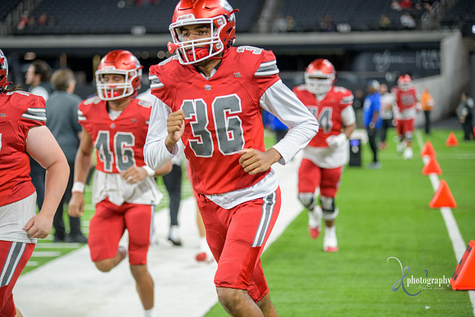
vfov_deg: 12.2
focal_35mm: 112
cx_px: 238
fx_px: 1478
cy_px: 158
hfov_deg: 18.3
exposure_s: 1/400
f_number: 2.8
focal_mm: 112
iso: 1250
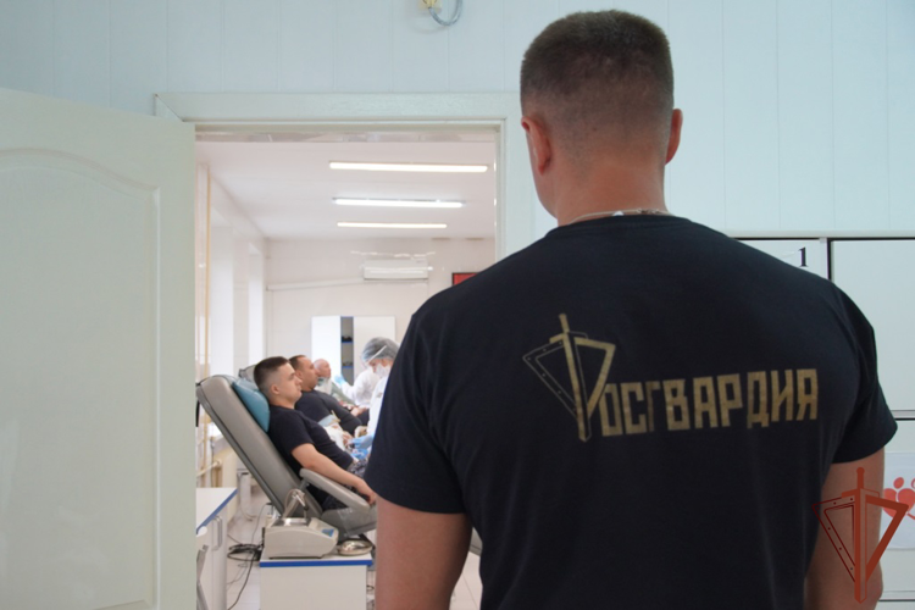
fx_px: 1067
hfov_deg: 46.4
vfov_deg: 31.9
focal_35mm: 42
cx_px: 458
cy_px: 305
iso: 1600
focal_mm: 28
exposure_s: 1/160
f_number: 4.5
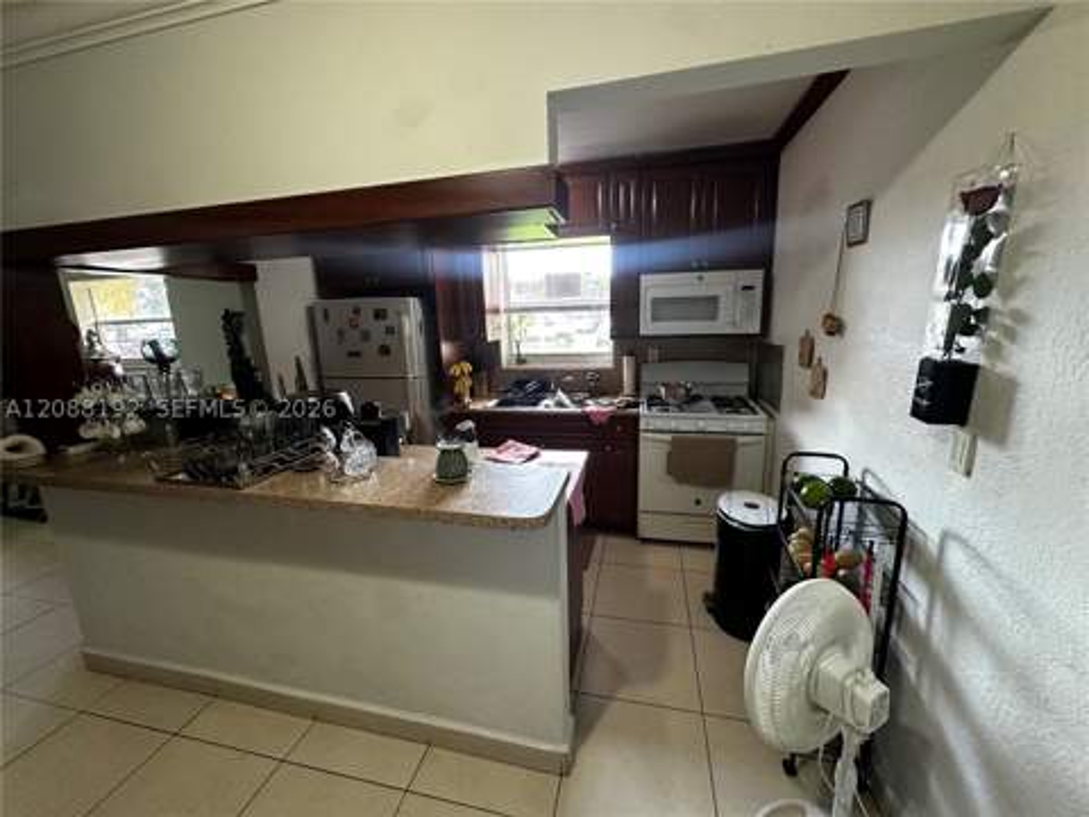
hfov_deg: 102.1
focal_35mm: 14
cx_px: 544
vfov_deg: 85.7
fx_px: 440
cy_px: 408
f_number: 2.2
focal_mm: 2.22
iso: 400
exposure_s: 1/60
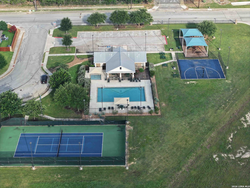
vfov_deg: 21.0
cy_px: 94
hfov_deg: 27.8
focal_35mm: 70
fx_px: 506
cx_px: 125
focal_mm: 19.35
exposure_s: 1/500
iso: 100
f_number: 2.8
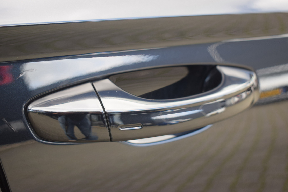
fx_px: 384
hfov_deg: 41.1
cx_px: 144
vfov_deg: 28.1
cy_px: 96
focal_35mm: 48
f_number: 5
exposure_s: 1/100
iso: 400
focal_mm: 32
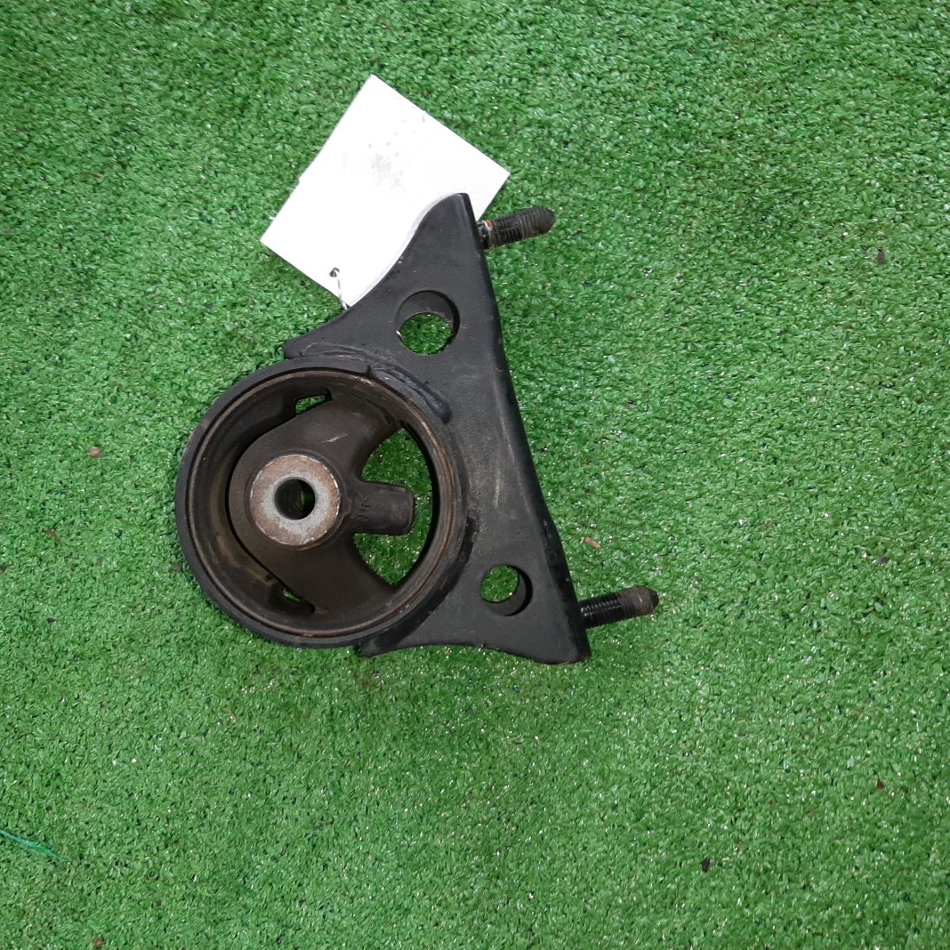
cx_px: 360
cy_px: 475
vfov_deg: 52.5
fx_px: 963
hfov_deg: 52.0
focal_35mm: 31
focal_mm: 3.93
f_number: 1.7
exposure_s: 1/50
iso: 154
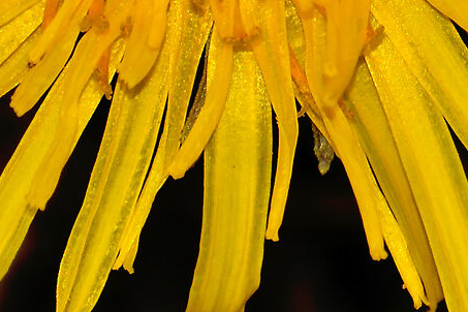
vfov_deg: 0.4
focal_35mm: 3336
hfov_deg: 0.6
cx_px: 358
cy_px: -397
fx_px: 43365
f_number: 14
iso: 100
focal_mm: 420
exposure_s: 1/200
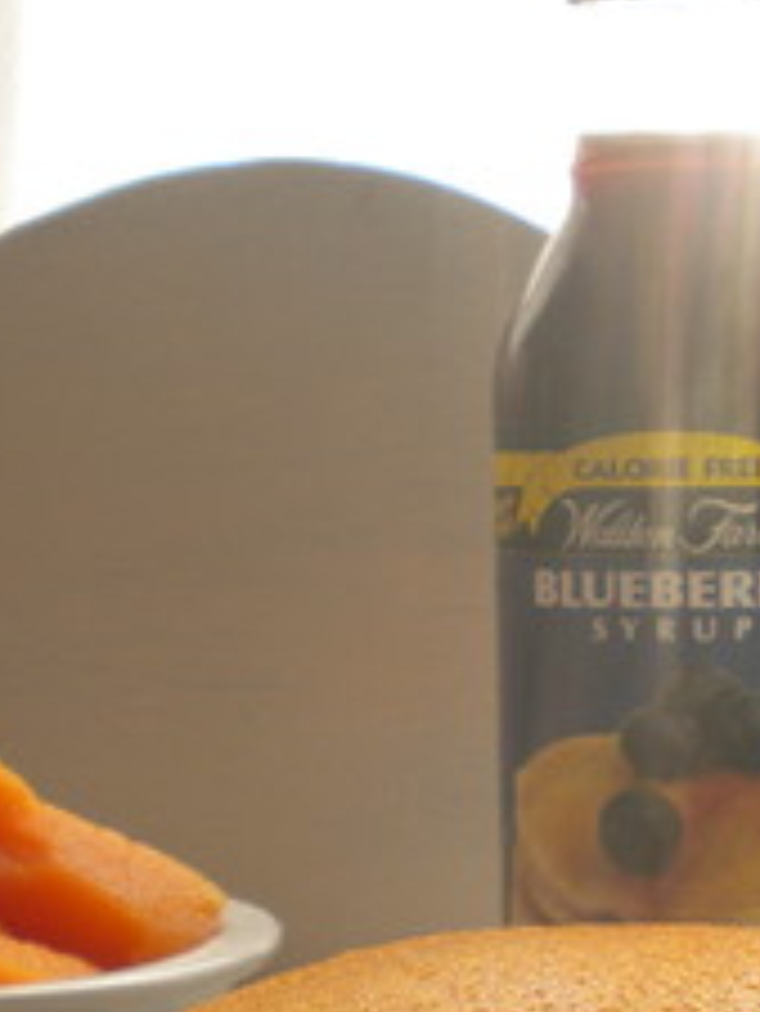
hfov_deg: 16.2
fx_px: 2661
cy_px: 891
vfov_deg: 21.1
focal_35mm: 91
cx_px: 578
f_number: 3.5
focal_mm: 7.4
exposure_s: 1/60.2
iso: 80
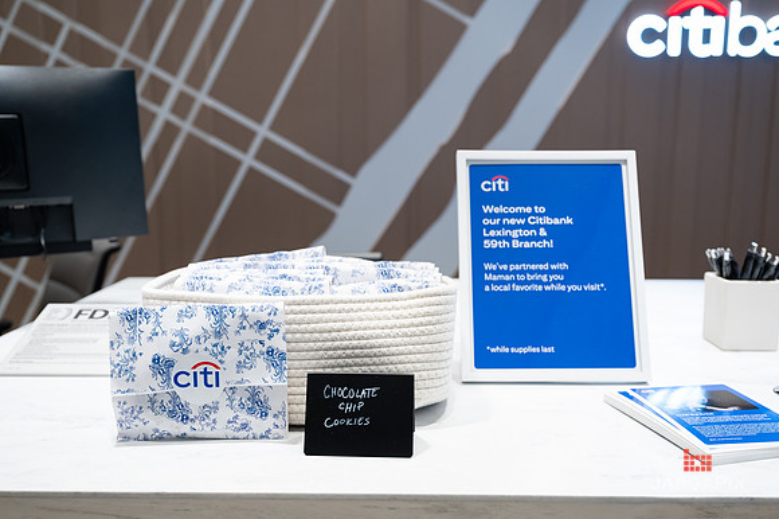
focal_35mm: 34
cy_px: 264
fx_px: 735
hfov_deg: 55.8
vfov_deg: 38.8
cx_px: 395
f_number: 4
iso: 1250
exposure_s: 1/200
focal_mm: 33
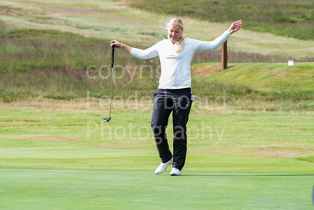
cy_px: 105
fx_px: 2748
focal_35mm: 315
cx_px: 157
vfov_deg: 4.4
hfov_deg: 6.5
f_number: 5.6
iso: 1000
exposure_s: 1/1000
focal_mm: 210
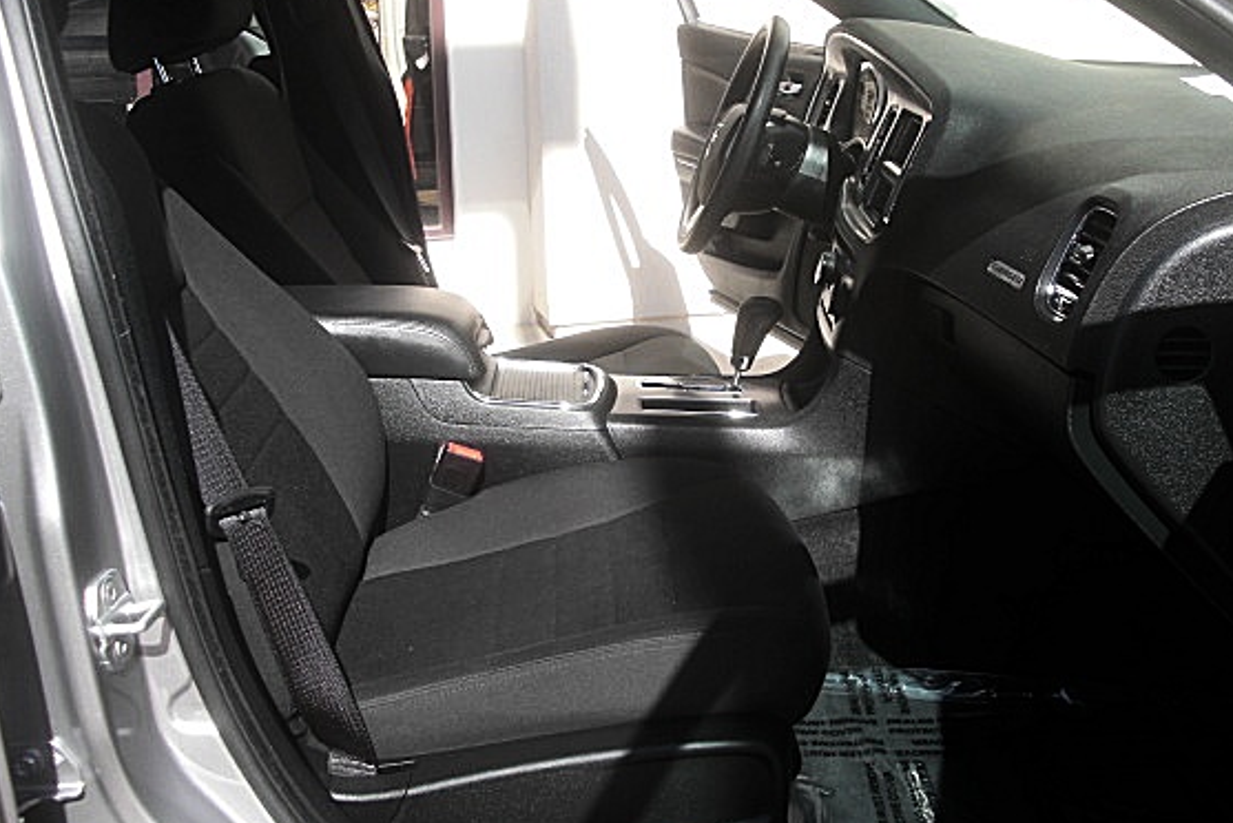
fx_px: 1473
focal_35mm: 43
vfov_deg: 31.2
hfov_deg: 45.3
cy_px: 356
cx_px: 697
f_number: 2.8
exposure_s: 1/320
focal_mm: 6.3
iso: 50
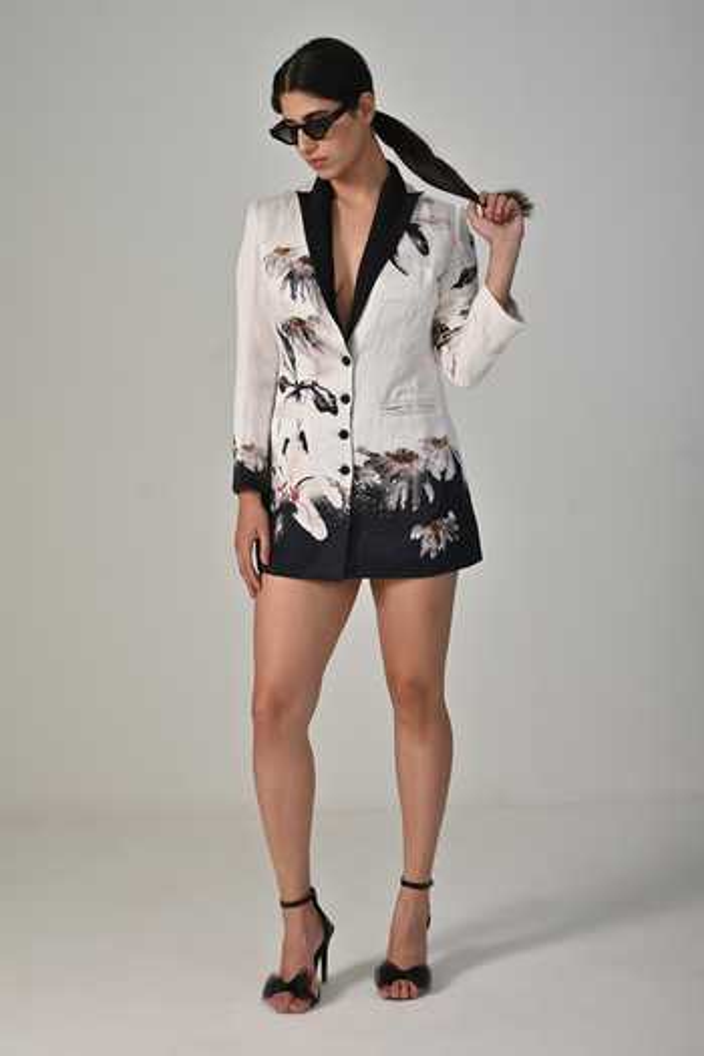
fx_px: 1408
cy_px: 528
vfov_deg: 41.1
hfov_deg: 28.1
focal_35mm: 48
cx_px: 352
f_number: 5
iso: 125
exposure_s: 1/200
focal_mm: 48
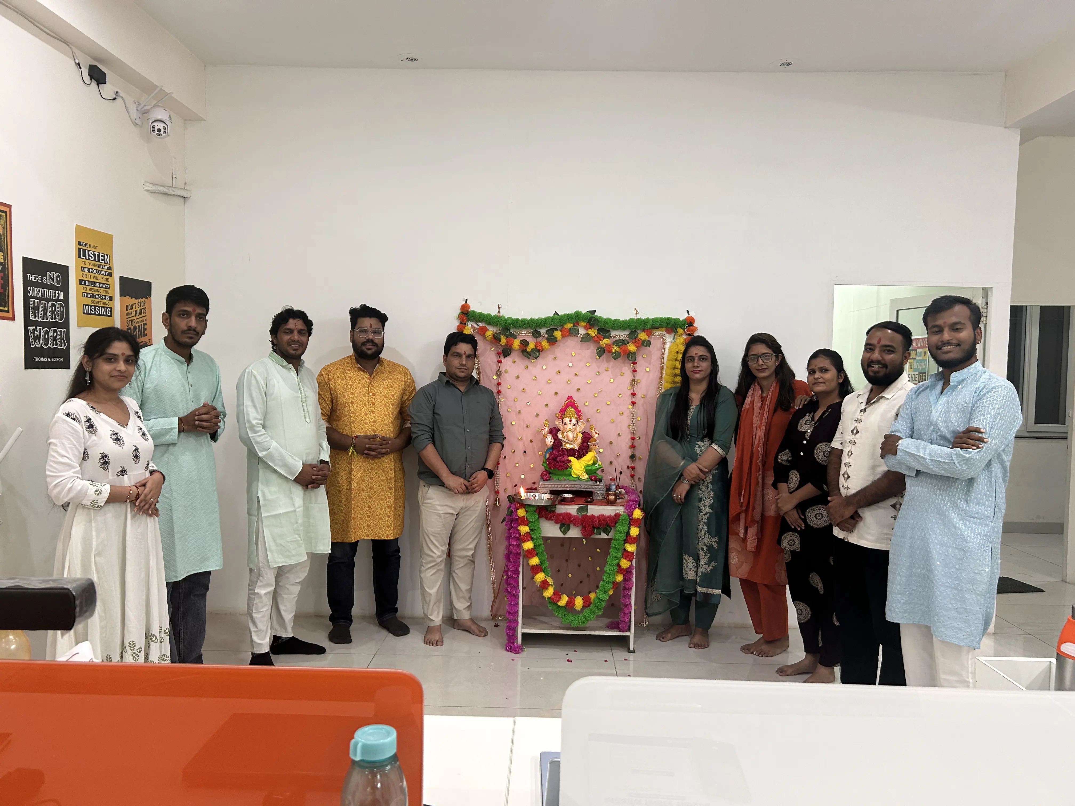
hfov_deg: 67.3
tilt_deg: -2.3
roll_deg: -1.0
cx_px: 538
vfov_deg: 53.1
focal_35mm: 26
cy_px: 403
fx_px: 807
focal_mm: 5.7
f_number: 1.5
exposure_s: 1/50
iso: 80
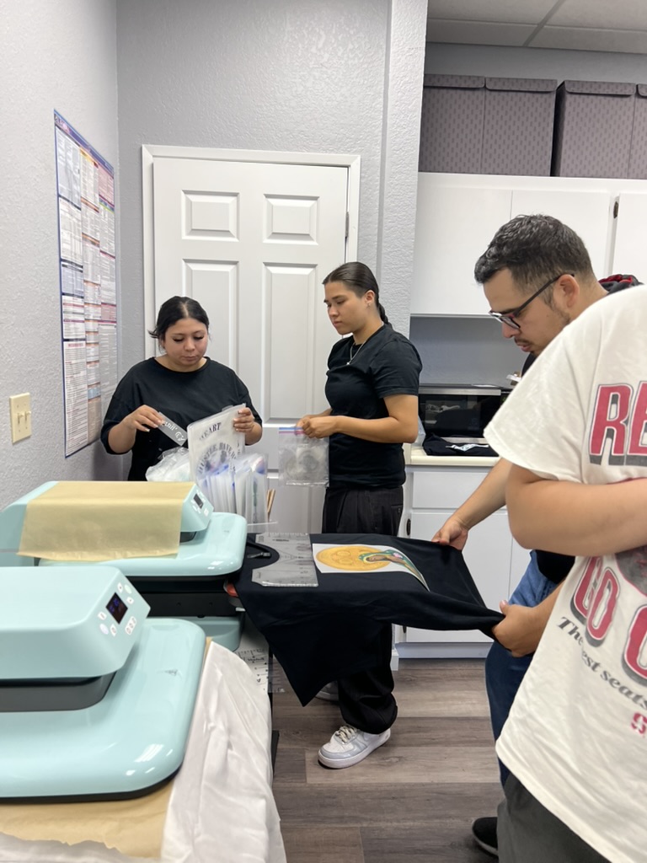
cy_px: 432
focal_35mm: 26
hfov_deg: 53.1
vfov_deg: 67.3
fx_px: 648
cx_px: 324
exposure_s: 1/120
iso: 100
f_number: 1.5
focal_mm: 5.7
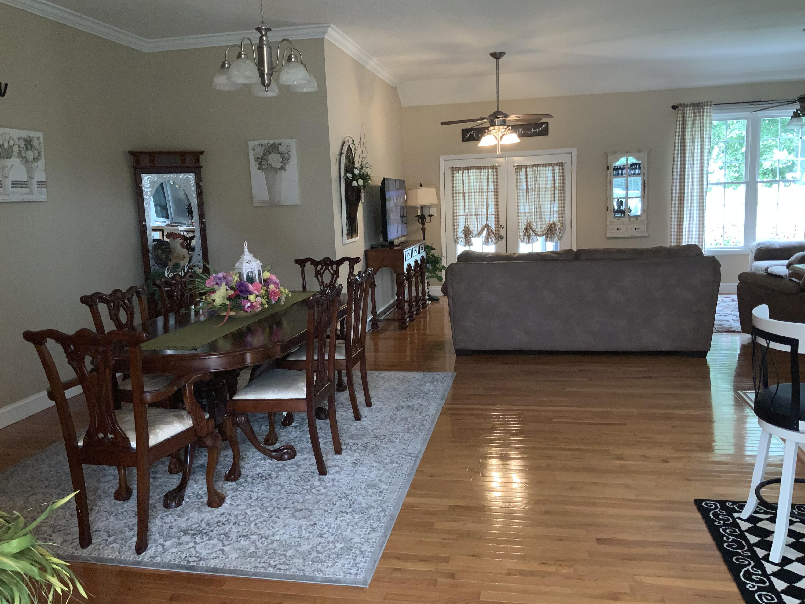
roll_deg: +2.0
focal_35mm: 29
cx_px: 402
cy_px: 302
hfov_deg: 61.7
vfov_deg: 48.2
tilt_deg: -8.4
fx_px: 674
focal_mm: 3
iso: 50
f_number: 1.8
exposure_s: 1/60
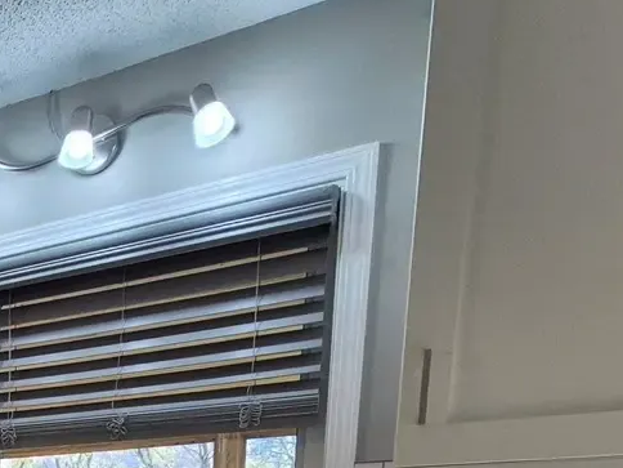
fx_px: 774
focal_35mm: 43
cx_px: -166
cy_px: 676
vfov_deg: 26.1
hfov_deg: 33.4
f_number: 2.2
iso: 200
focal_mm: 1.74
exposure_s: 1/60
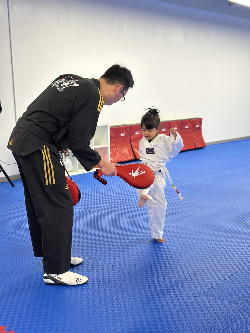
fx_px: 462
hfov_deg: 30.3
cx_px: 125
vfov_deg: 39.7
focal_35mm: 48
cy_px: 166
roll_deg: +0.6
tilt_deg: -8.0
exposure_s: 1/102
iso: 125
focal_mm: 6.86
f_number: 1.78
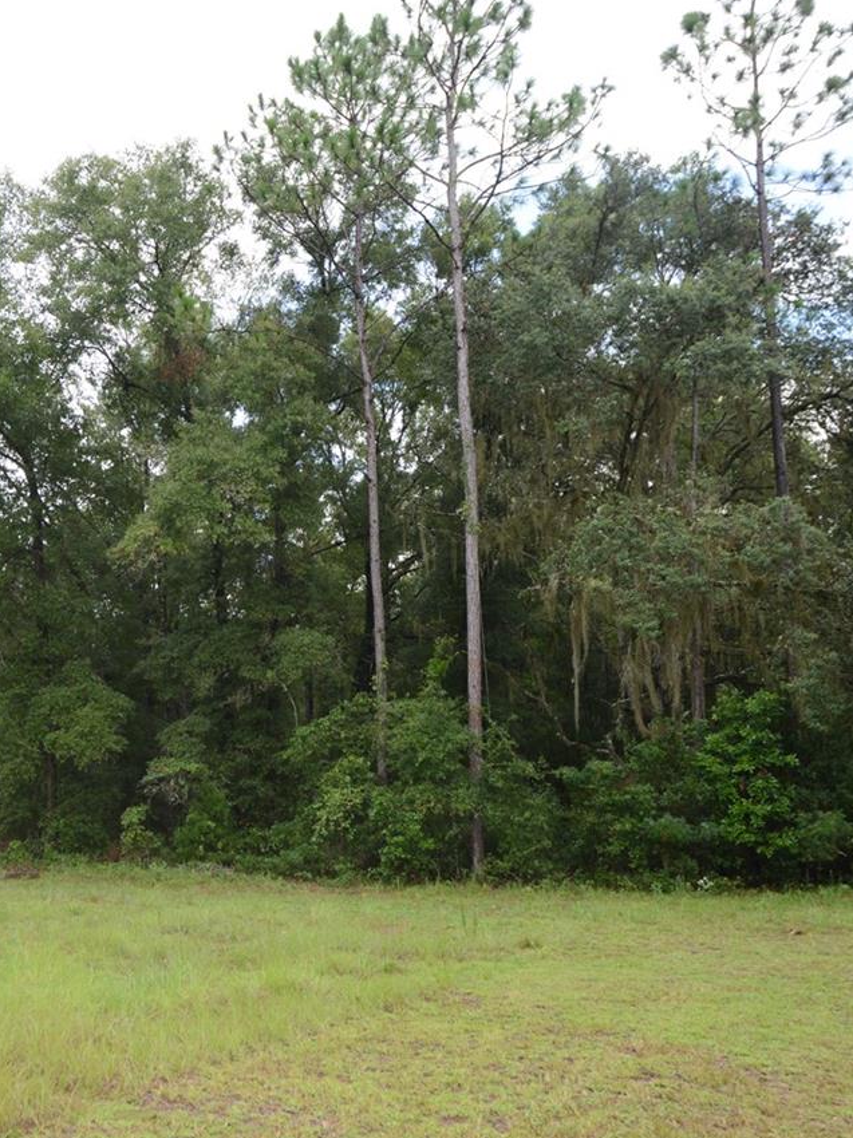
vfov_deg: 48.8
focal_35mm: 38
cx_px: 39
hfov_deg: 34.9
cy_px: 661
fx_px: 1249
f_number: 8
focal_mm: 21
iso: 320
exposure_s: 1/200
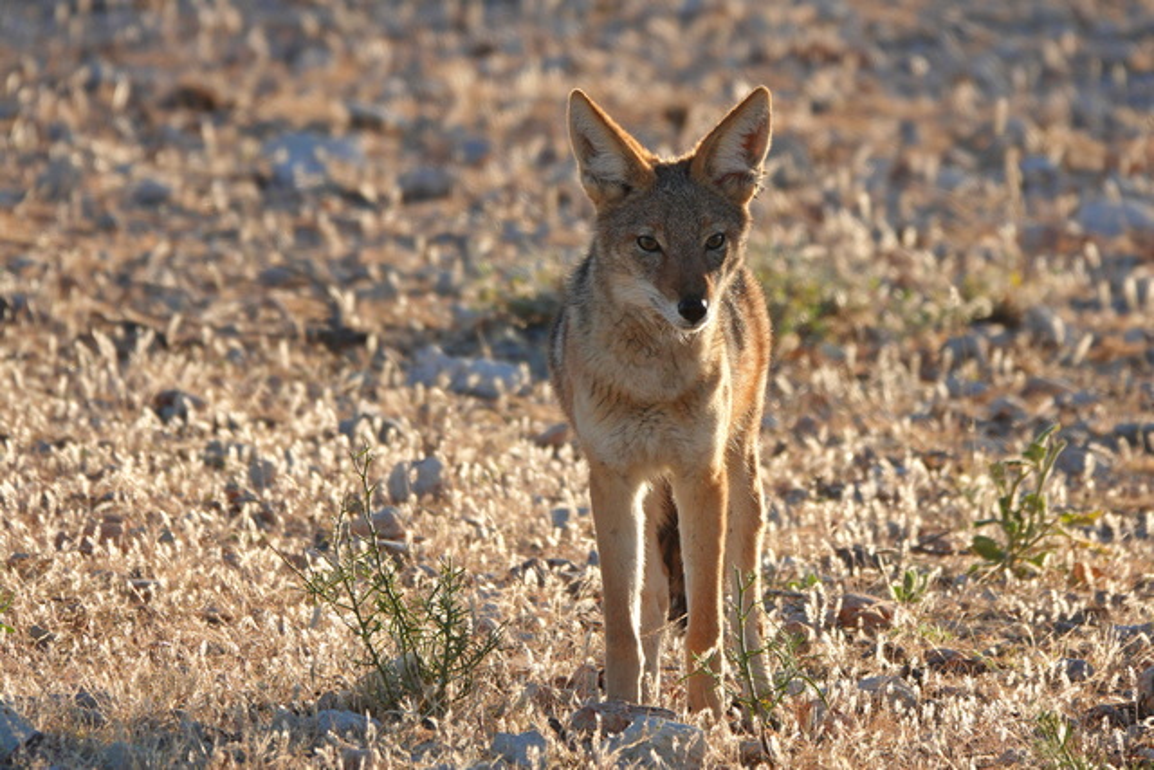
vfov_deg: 2.3
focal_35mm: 600
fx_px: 19236
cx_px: 577
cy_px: 385
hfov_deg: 3.4
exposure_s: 1/1000
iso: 250
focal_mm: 220
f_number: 4
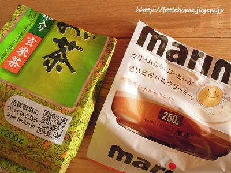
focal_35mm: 24
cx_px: 116
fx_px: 160
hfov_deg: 71.6
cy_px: 86
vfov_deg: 56.8
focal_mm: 4.3
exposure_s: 1/13
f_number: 5
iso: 400
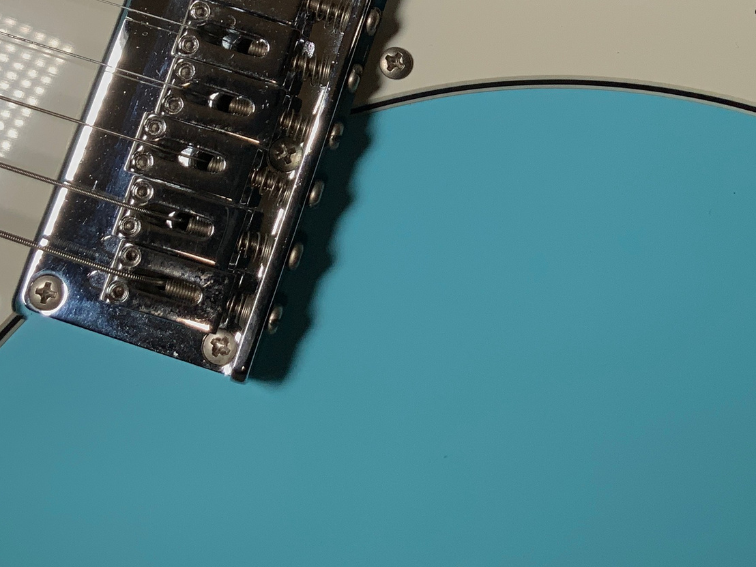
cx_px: 501
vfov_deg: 21.0
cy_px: -33
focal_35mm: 67
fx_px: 1463
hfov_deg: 28.8
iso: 20
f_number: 1.8
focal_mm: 3
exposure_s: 1/312
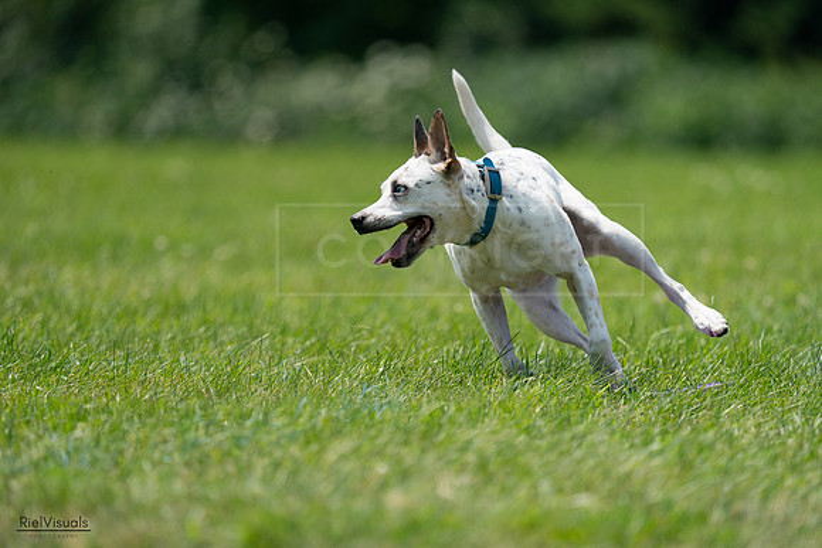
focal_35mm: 481
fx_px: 10985
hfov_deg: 4.3
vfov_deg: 2.9
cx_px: 411
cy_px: 274
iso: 800
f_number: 6.3
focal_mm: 481
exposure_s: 1/4000
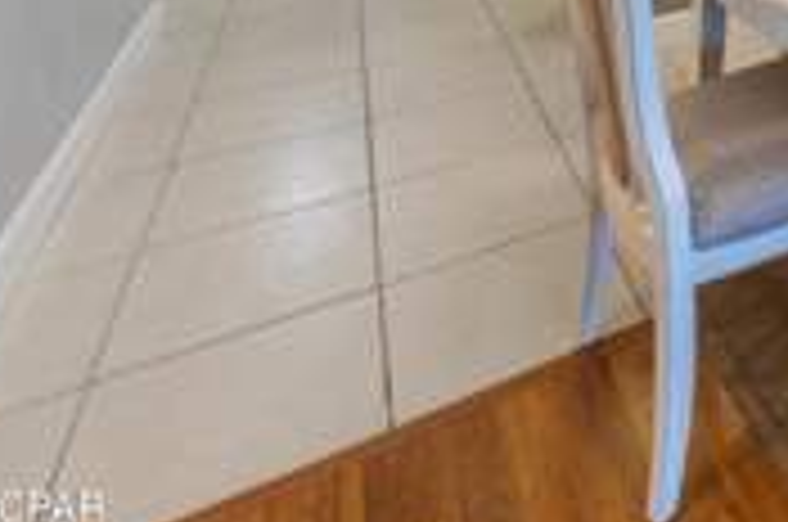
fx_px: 721
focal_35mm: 33
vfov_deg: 31.3
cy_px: -148
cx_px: 941
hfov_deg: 40.6
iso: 640
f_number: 7.1
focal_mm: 12
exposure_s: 1/4
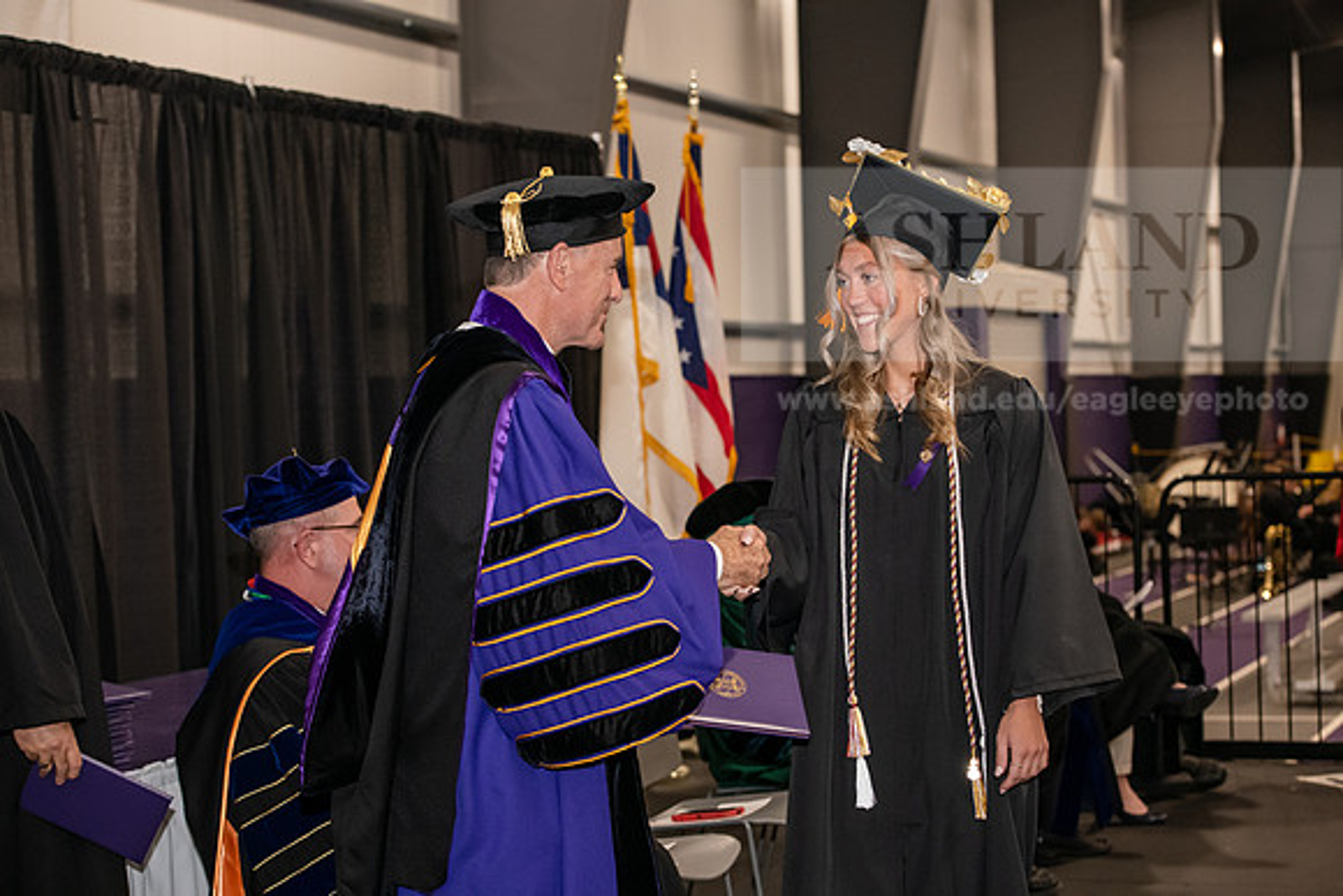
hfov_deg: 28.8
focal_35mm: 70
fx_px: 2612
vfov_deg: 19.5
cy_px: 448
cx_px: 672
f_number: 5
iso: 2500
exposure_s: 1/200
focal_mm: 70
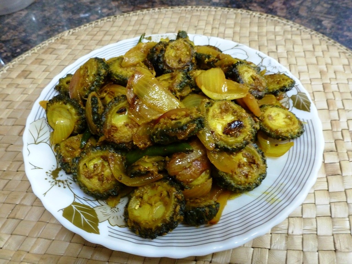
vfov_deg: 56.8
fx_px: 244
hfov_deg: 71.6
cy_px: 132
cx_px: 176
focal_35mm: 24
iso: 400
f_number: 3.3
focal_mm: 4.3
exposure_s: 1/8
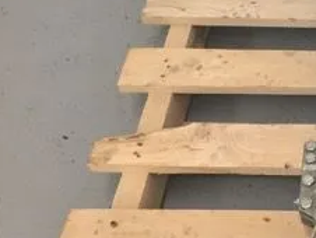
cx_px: 417
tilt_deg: -51.2
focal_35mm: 82
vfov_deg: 18.0
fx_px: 749
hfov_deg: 21.4
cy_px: 119
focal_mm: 4.15
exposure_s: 1/30
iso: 100
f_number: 2.2
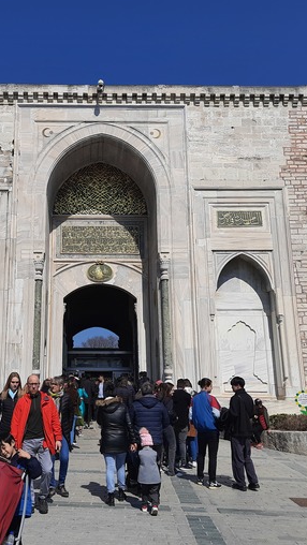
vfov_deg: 54.0
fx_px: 535
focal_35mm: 37
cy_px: 275
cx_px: 91
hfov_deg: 31.6
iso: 20
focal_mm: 4.6
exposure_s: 1/1898
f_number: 2
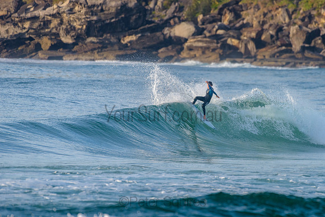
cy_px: 99
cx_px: 198
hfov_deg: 3.4
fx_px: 5536
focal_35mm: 613
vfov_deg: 2.2
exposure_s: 1/2000
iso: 500
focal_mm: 500
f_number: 5.6
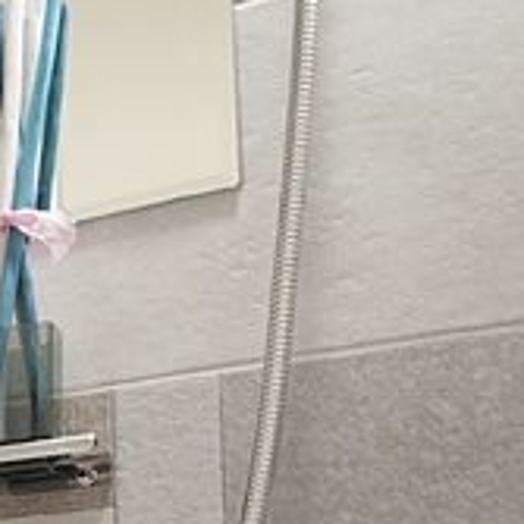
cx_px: -355
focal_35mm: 61
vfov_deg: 25.0
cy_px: 653
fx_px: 1045
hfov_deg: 21.3
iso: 800
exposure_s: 1/13
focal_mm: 10
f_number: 9
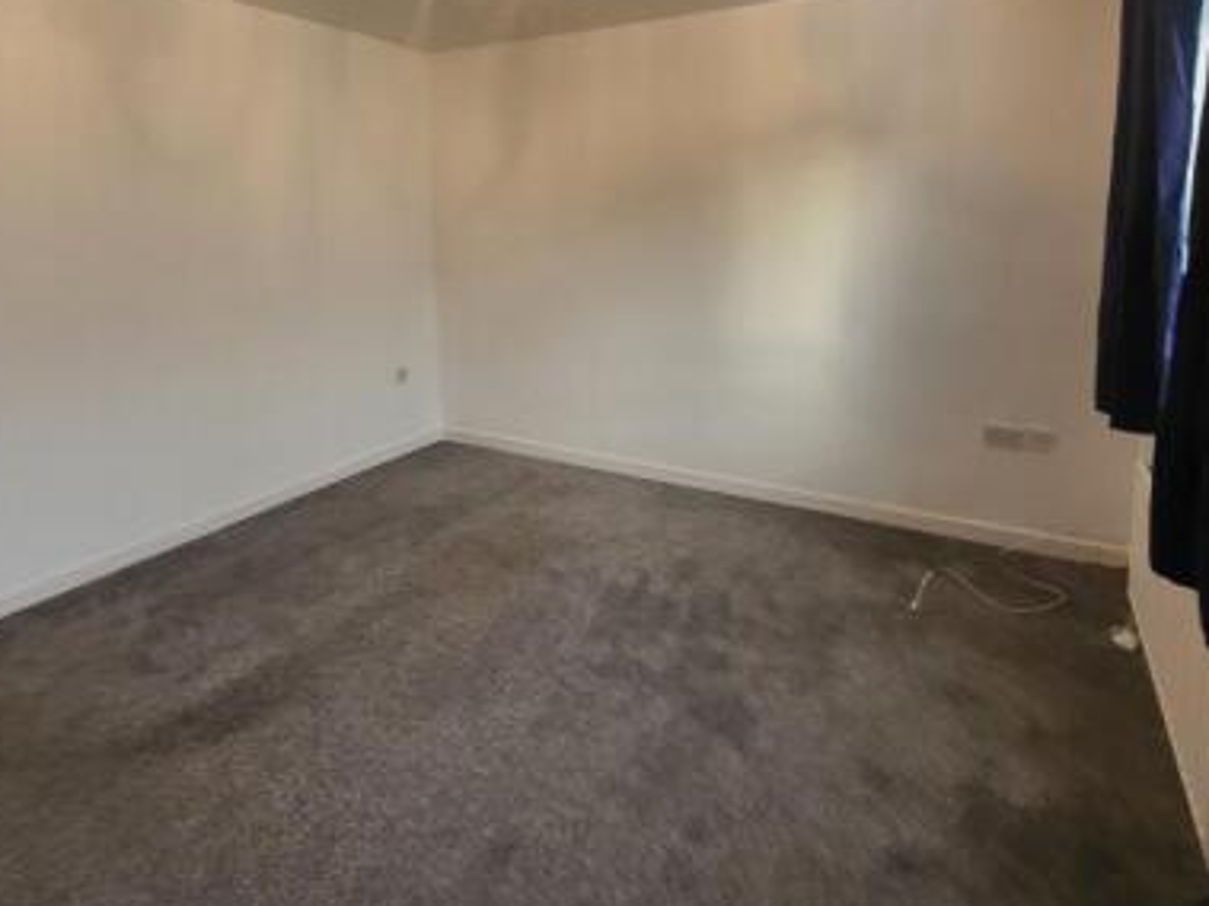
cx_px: 576
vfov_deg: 63.5
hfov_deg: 81.7
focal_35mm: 20
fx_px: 698
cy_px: 270
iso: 200
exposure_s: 1/50
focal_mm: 1.74
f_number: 2.2
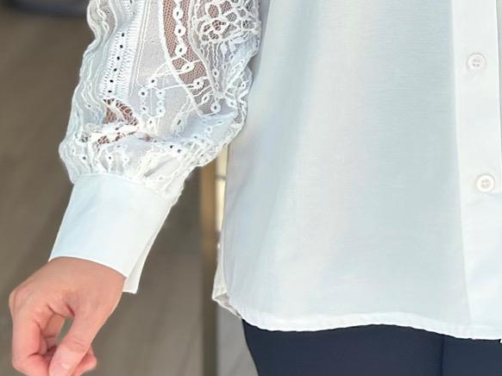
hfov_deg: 14.9
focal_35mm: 132
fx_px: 1913
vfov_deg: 10.9
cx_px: 406
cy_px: -165
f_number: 1.78
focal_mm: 6.86
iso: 80
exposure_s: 1/1695
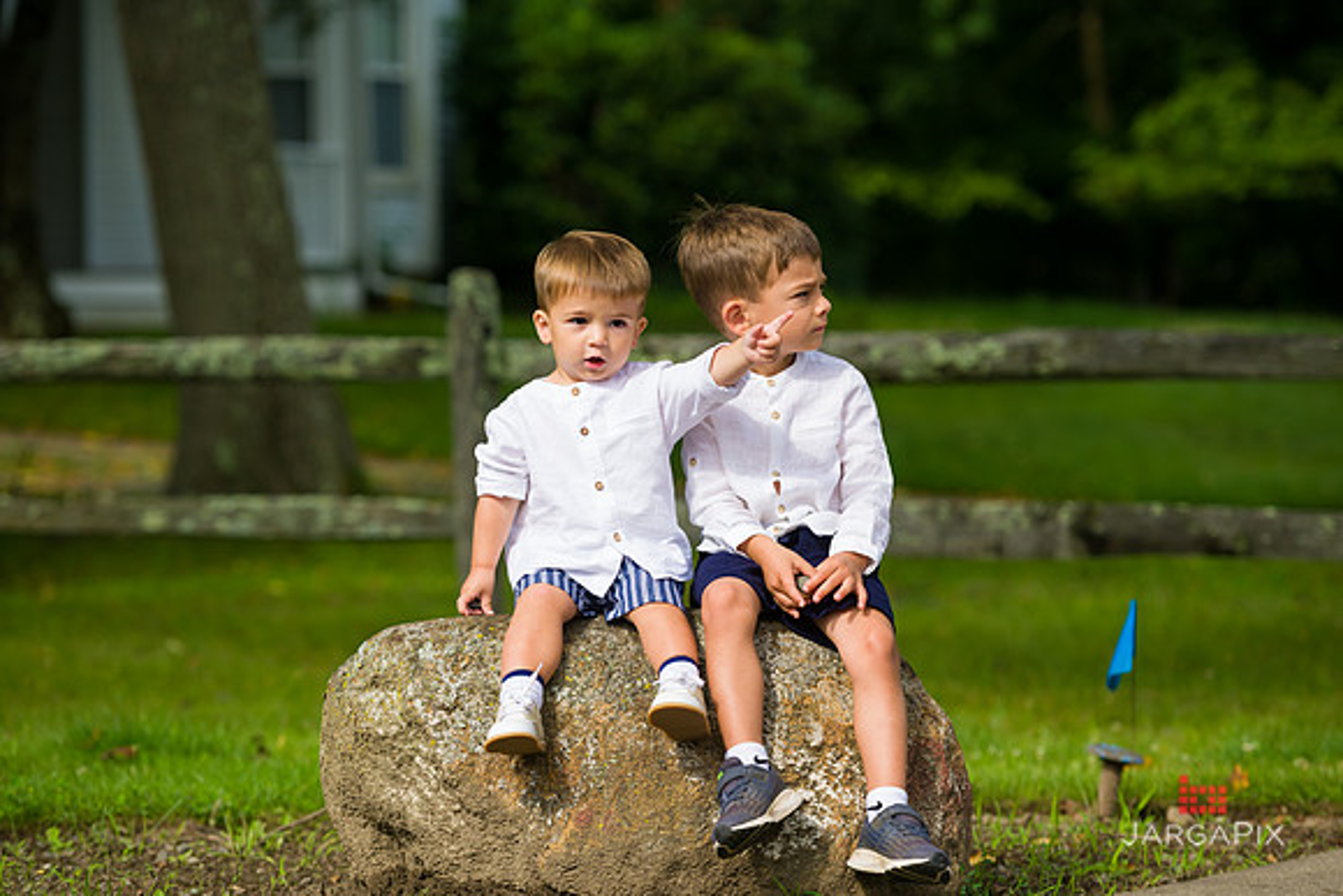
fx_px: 4664
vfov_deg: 11.0
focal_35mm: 125
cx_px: 672
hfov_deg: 16.4
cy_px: 448
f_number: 4
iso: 200
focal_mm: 125
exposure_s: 1/1000
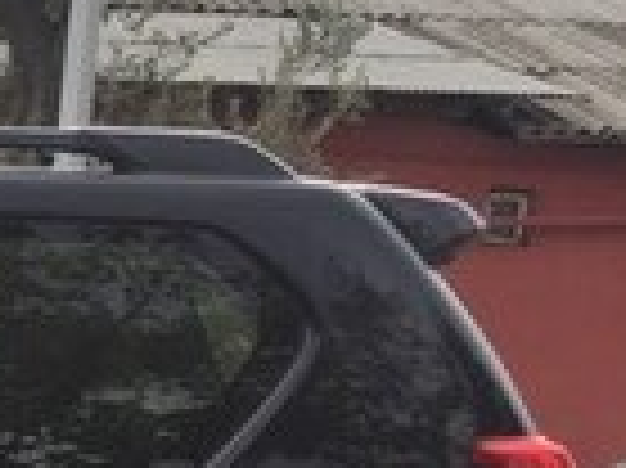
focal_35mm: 138
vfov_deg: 10.5
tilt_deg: -5.0
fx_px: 2493
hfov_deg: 11.8
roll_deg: -3.0
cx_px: -851
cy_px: 578
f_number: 2.2
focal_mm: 4.15
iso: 32
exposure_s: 1/549
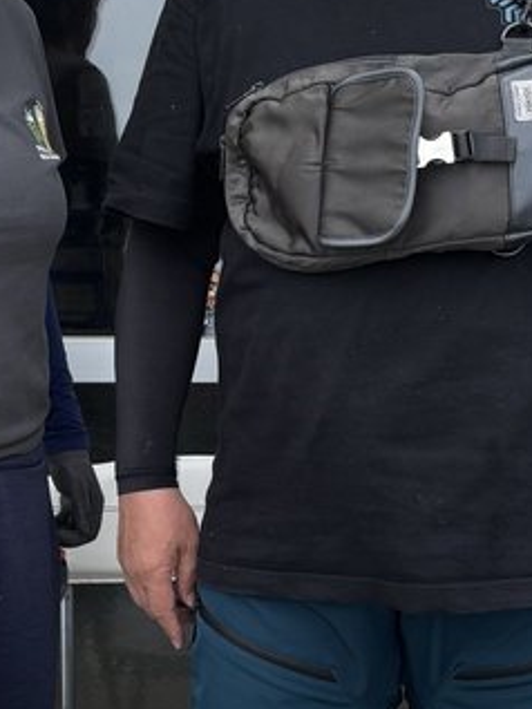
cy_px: 456
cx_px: 188
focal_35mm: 70
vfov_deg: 27.6
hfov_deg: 21.0
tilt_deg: -10.4
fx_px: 1433
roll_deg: -0.1
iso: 50
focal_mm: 5.96
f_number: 1.6
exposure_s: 1/2513
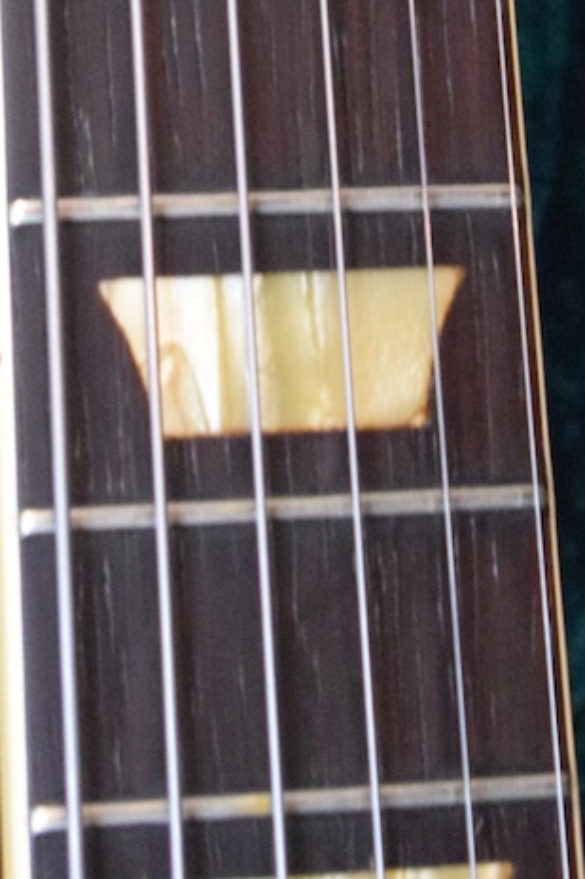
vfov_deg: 7.6
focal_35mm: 267
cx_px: 182
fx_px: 6503
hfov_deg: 5.1
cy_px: -529
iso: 6400
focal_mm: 55
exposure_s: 1/60
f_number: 5.6
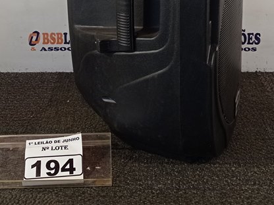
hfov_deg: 28.2
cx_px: 116
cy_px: -23
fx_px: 546
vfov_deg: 20.3
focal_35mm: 69
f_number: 1.79
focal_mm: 4.7
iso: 107
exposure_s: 1/120
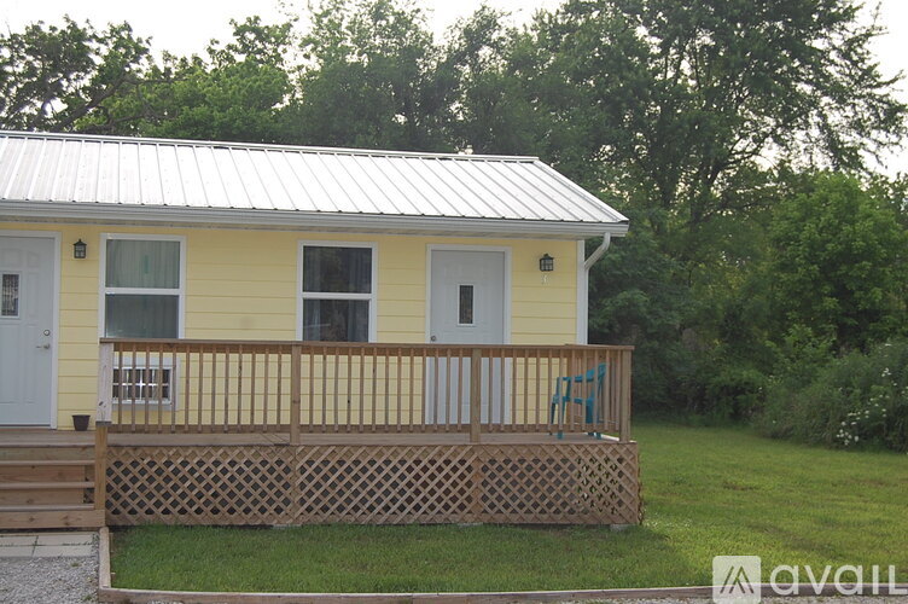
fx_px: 1323
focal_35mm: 52
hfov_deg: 37.9
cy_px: 302
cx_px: 454
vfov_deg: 25.7
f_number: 5.6
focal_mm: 35
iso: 320
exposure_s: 1/500
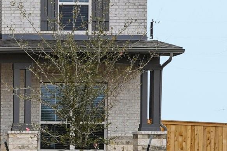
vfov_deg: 12.2
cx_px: -111
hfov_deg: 16.6
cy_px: 68
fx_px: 706
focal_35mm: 112
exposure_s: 1/1250
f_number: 8
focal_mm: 32
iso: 500
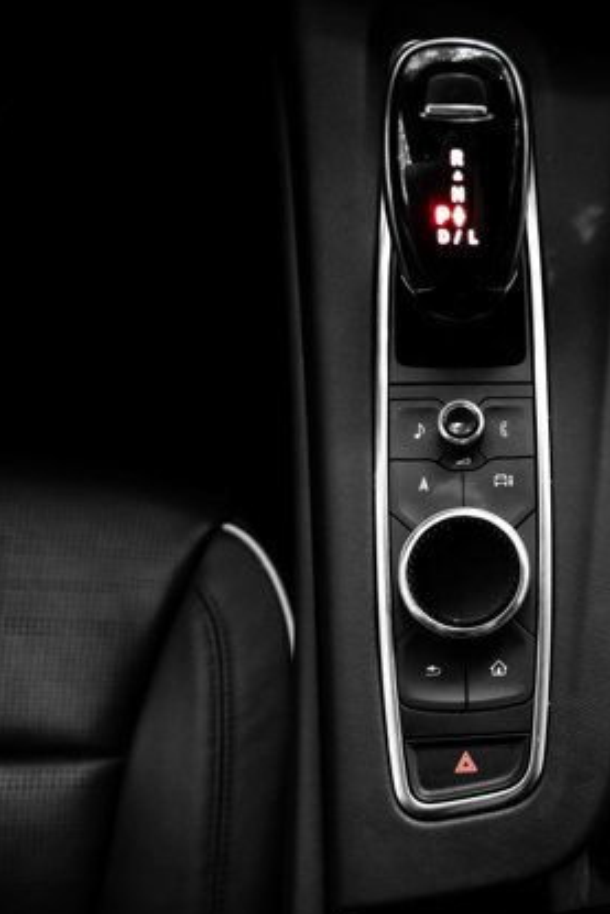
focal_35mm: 37
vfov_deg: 51.9
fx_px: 940
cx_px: 559
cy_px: 464
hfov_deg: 33.9
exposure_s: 1/160
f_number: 2.8
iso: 1600
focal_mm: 24
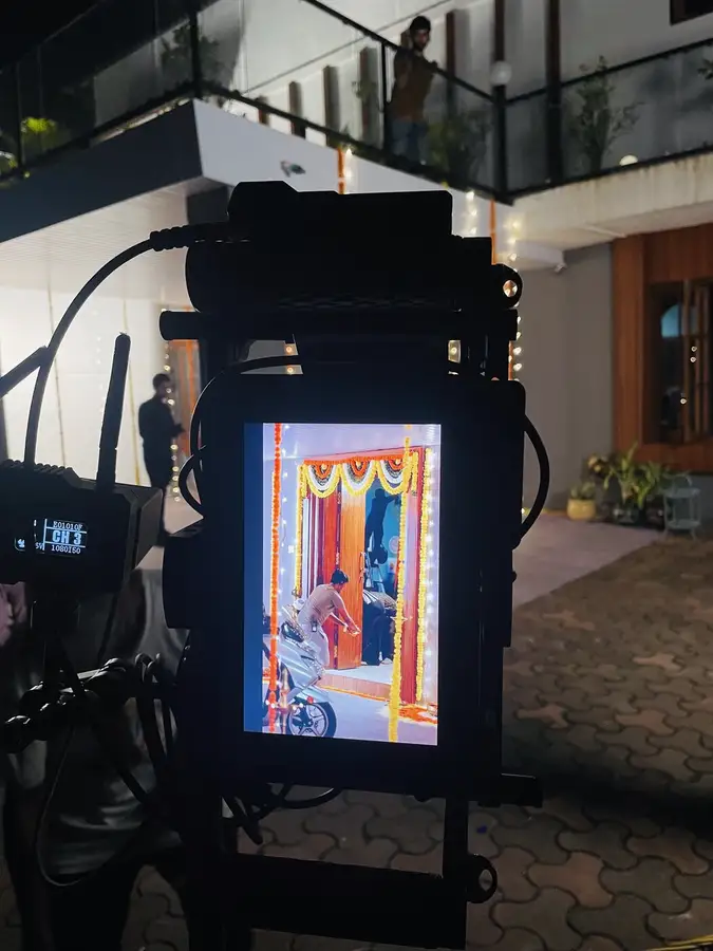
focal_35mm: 26
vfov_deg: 67.3
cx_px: 356
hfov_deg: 53.1
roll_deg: +2.5
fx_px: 714
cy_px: 476
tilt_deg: -6.1
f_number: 1.6
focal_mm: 4.2
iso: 100
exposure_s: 1/50
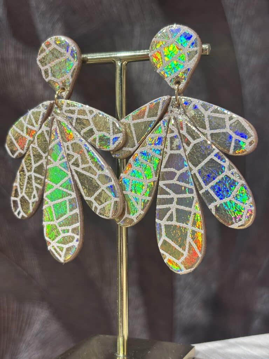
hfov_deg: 28.0
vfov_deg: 36.8
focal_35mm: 52
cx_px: 134
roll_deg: -1.0
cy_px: 180
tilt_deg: -0.5
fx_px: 539
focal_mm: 5.96
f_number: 1.6
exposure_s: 1/50
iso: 25
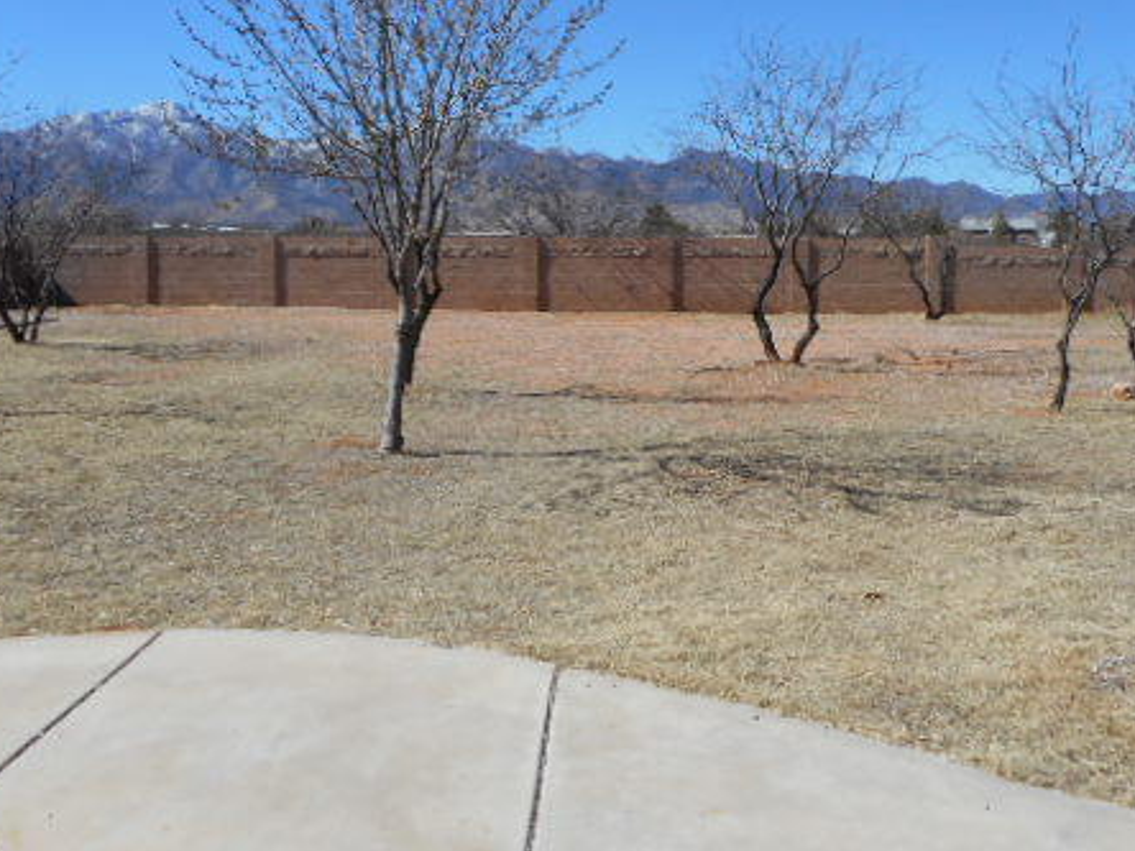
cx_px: 575
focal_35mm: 36
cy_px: 299
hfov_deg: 51.4
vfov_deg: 39.3
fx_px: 1180
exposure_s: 1/1000
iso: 80
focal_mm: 4.5
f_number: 3.7
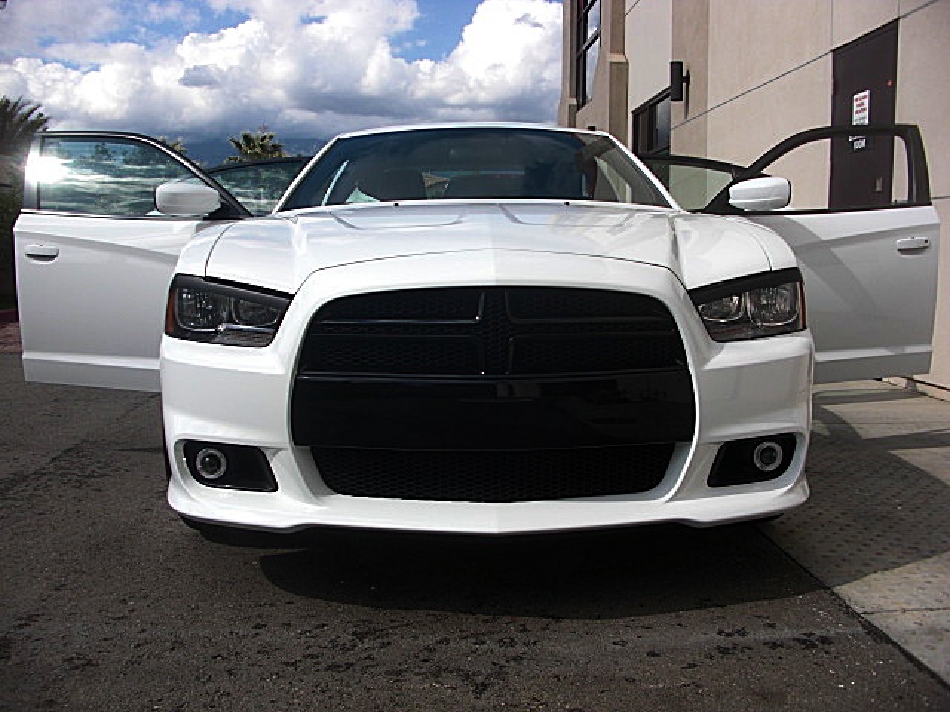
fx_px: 988
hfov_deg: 51.4
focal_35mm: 36
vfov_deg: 39.7
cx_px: 475
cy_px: 356
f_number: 7.9
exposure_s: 1/160
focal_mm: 6.3
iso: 50
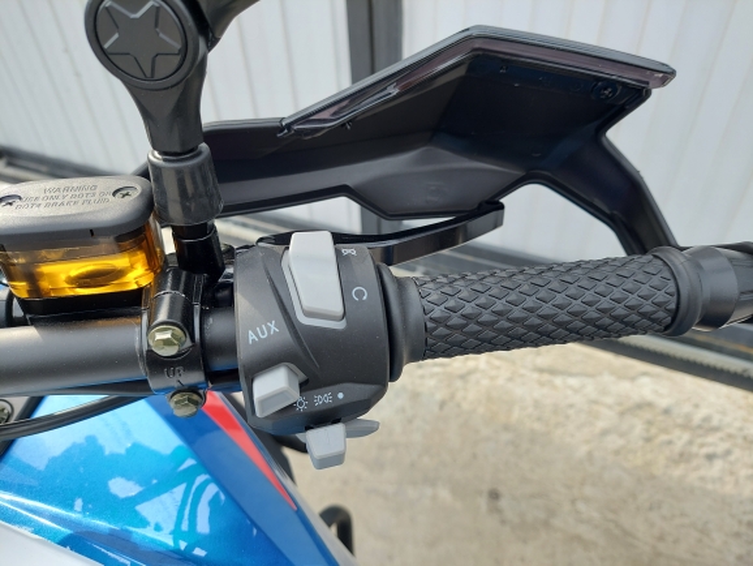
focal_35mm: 24
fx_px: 522
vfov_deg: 56.9
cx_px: 376
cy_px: 283
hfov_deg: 71.6
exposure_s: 1/239
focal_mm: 5.23
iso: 40
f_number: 1.8
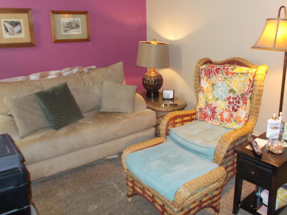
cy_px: 95
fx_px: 265
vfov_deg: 44.1
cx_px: 165
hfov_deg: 56.6
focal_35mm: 32
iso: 320
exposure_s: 1/25
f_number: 3.2
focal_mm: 4.6
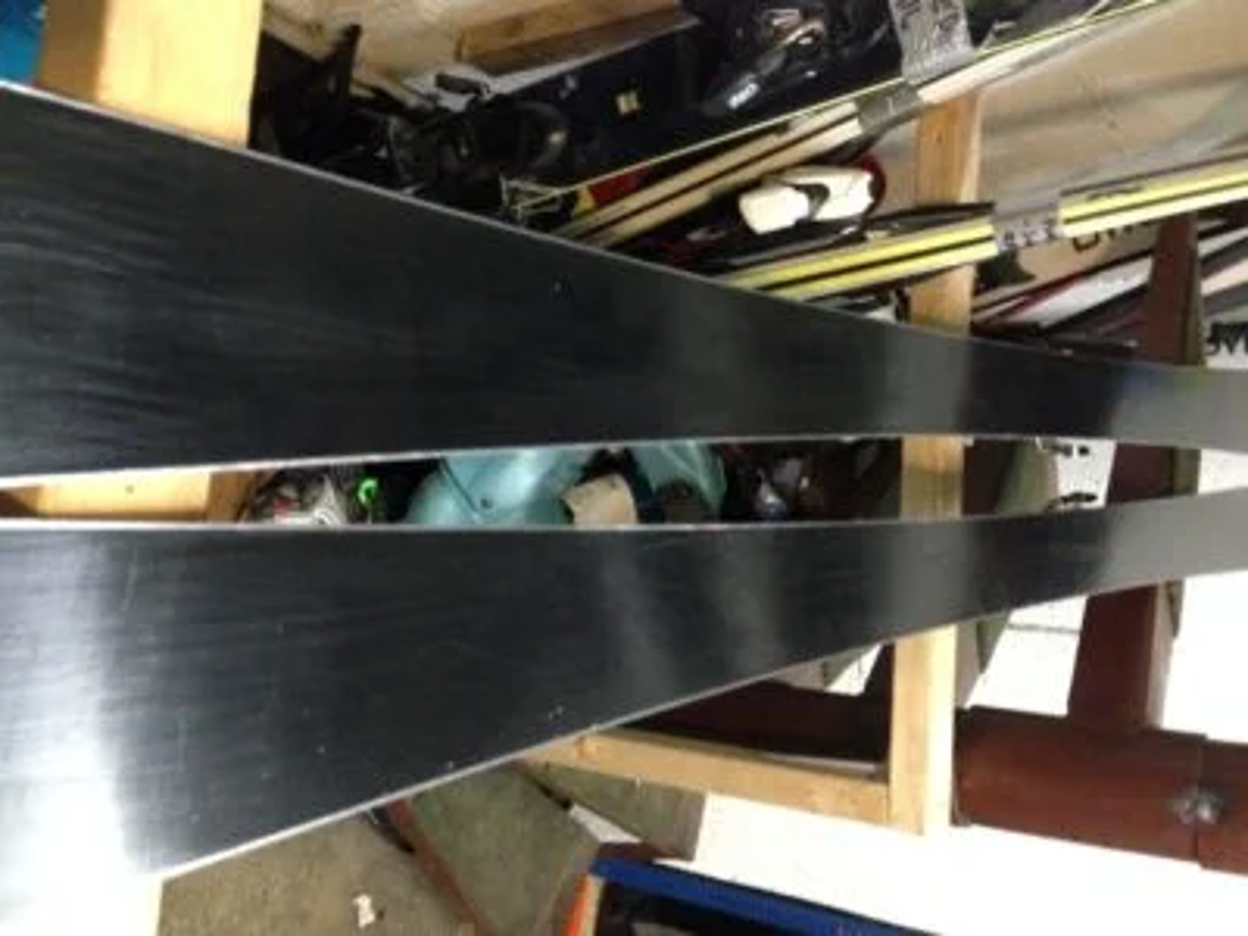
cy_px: 468
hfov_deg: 55.4
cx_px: 624
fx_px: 1190
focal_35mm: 33
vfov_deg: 42.9
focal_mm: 4.12
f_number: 2.4
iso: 640
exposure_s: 1/17
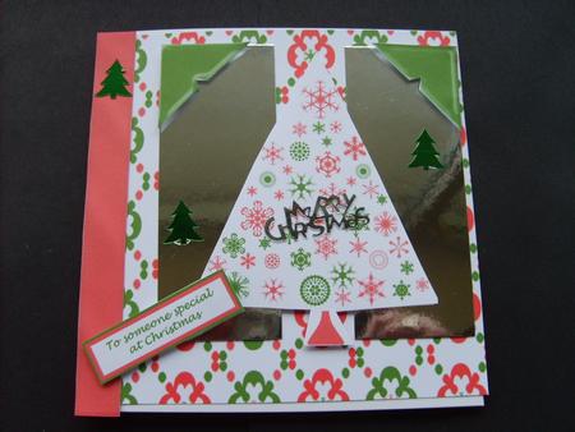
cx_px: 288
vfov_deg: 40.7
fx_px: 582
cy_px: 216
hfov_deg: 52.6
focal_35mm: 35
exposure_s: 1/30
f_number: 2.8
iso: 66
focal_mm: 5.8
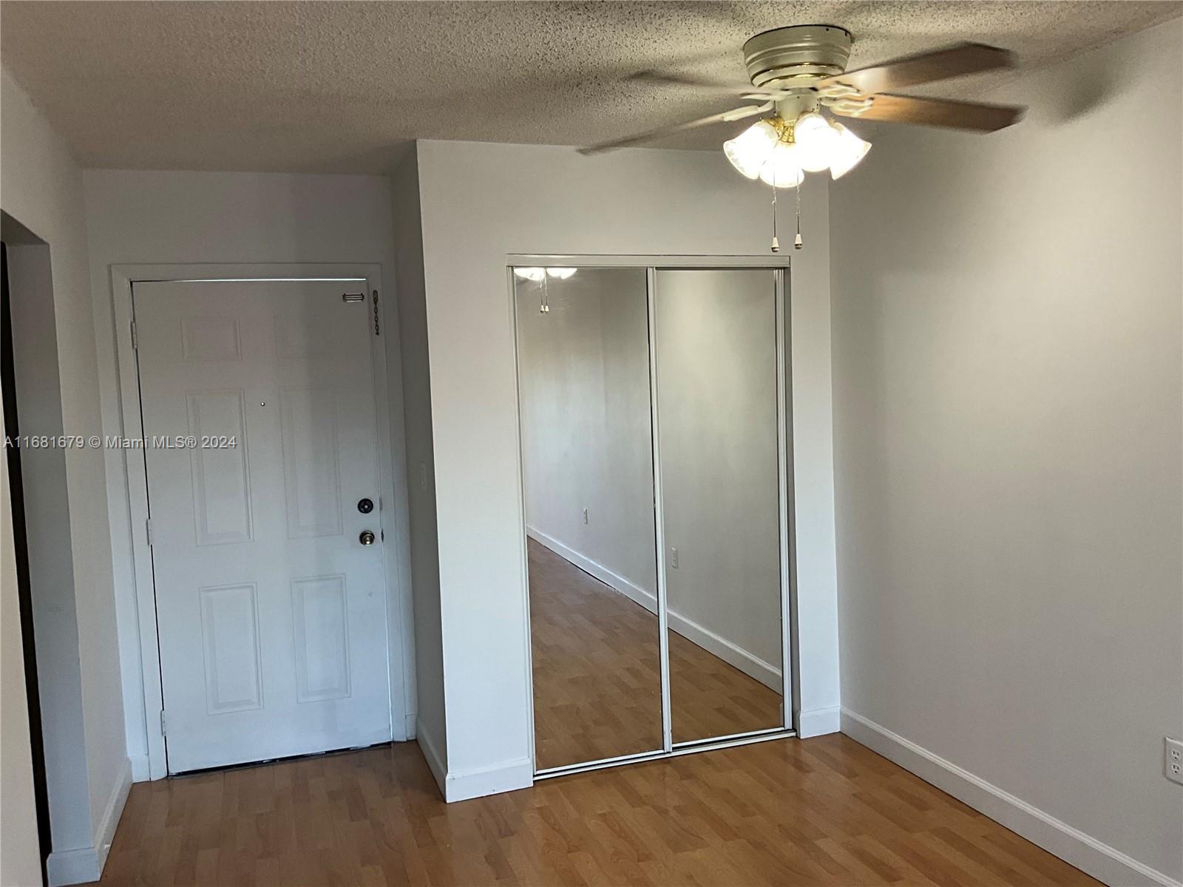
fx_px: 991
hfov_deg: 61.7
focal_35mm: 29
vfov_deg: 48.2
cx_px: 592
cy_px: 444
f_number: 1.8
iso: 40
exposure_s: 1/60
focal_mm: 3
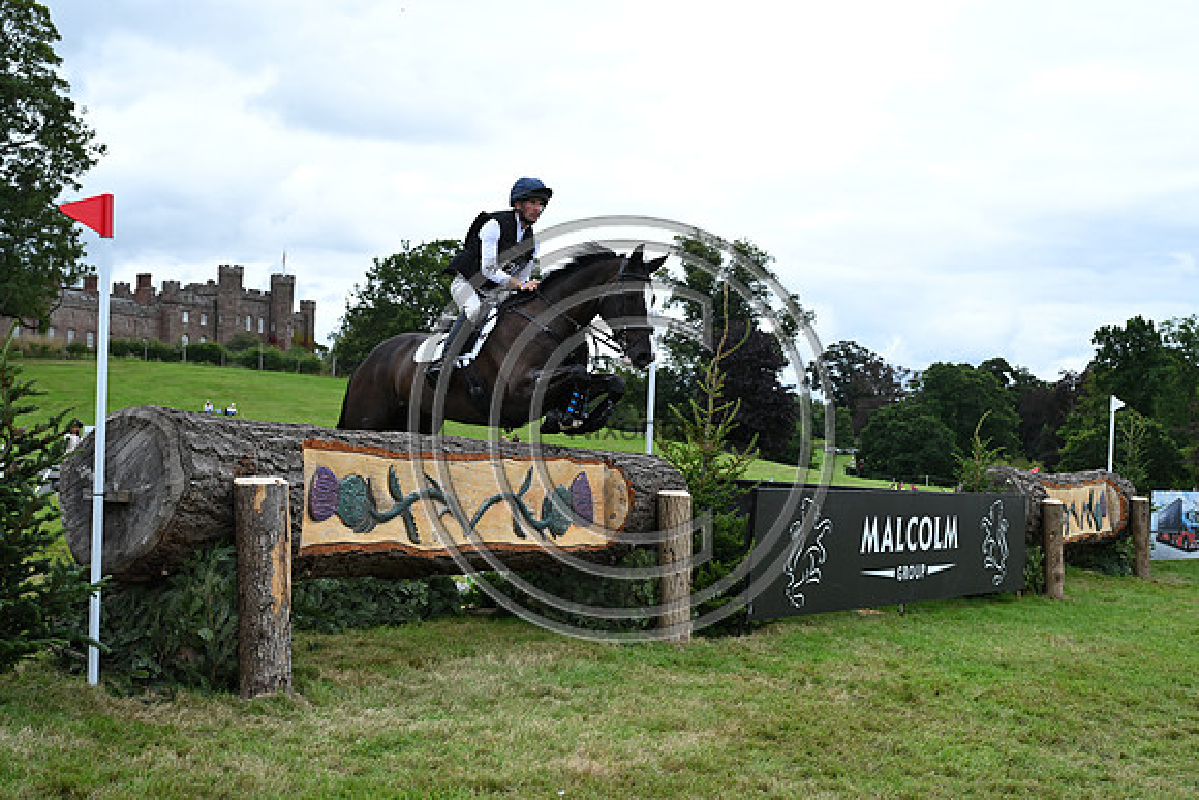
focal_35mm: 50
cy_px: 400
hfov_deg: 39.6
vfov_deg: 27.0
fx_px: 1666
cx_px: 600
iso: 720
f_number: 5.6
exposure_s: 1/1250
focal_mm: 50
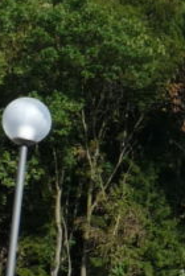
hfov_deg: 7.4
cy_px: 173
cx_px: 377
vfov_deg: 11.5
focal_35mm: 178
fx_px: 1367
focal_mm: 4.8
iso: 100
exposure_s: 1/320
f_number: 5.6
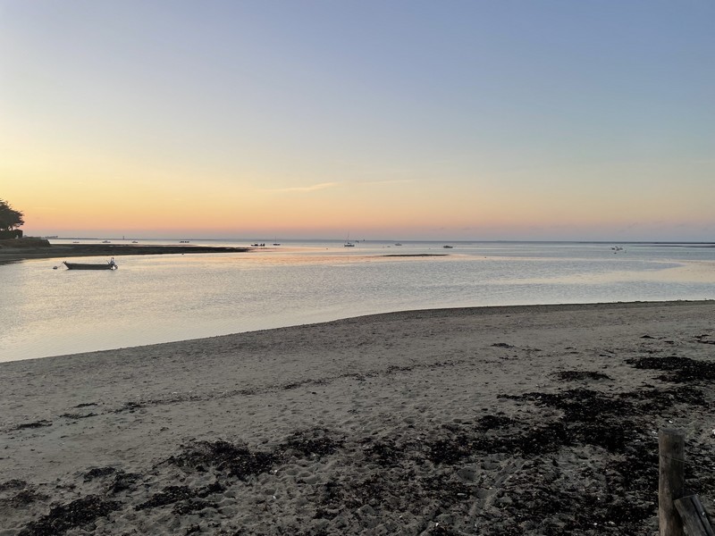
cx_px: 358
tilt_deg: -2.9
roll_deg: +0.0
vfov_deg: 53.1
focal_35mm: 26
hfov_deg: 67.3
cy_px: 268
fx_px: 537
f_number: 1.6
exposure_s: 1/473
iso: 32
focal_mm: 4.2
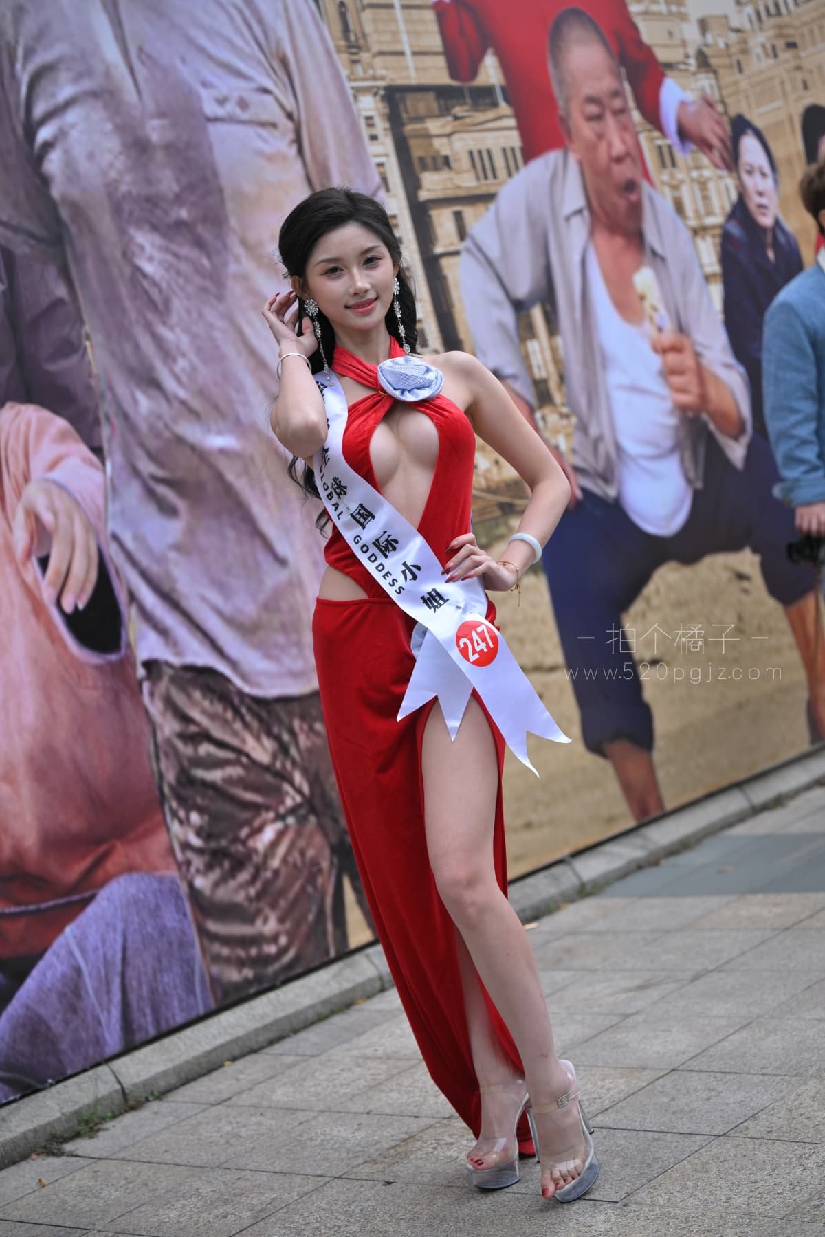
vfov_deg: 28.5
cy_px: 618
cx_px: 412
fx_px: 2440
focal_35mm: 71
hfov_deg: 19.2
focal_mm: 71
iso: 400
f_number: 2.8
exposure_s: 1/400
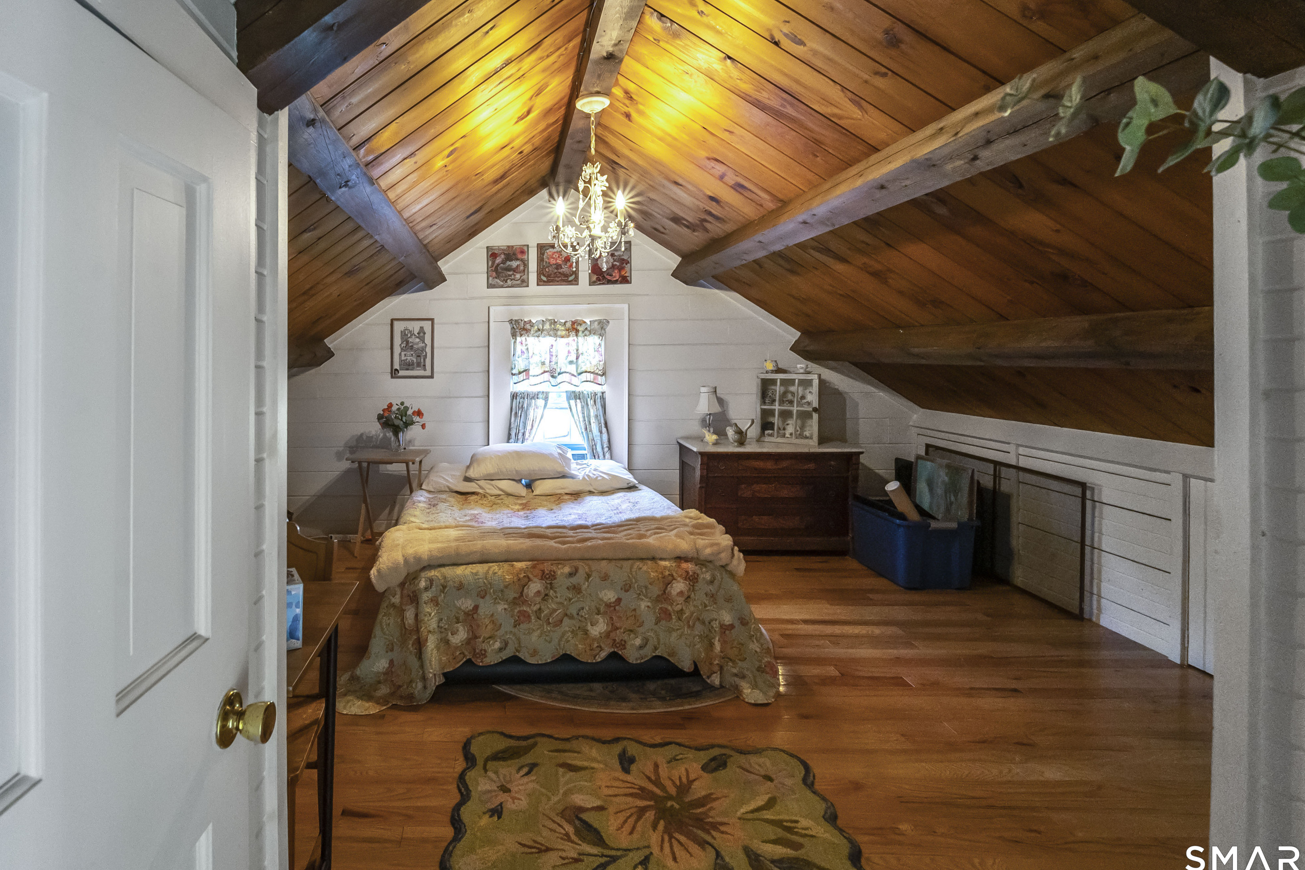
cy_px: 416
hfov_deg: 100.3
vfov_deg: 77.3
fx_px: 544
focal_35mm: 15
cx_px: 695
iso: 1600
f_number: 6.3
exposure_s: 1/40
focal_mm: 14
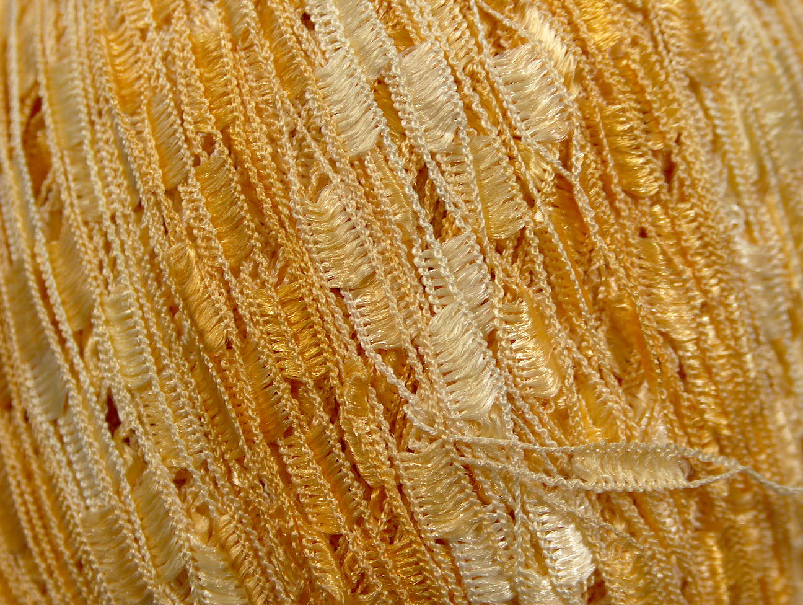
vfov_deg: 17.6
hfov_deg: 23.3
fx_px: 1951
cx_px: 402
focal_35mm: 84
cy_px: 302
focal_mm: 17.25
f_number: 2.9
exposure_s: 1/5.21
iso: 100
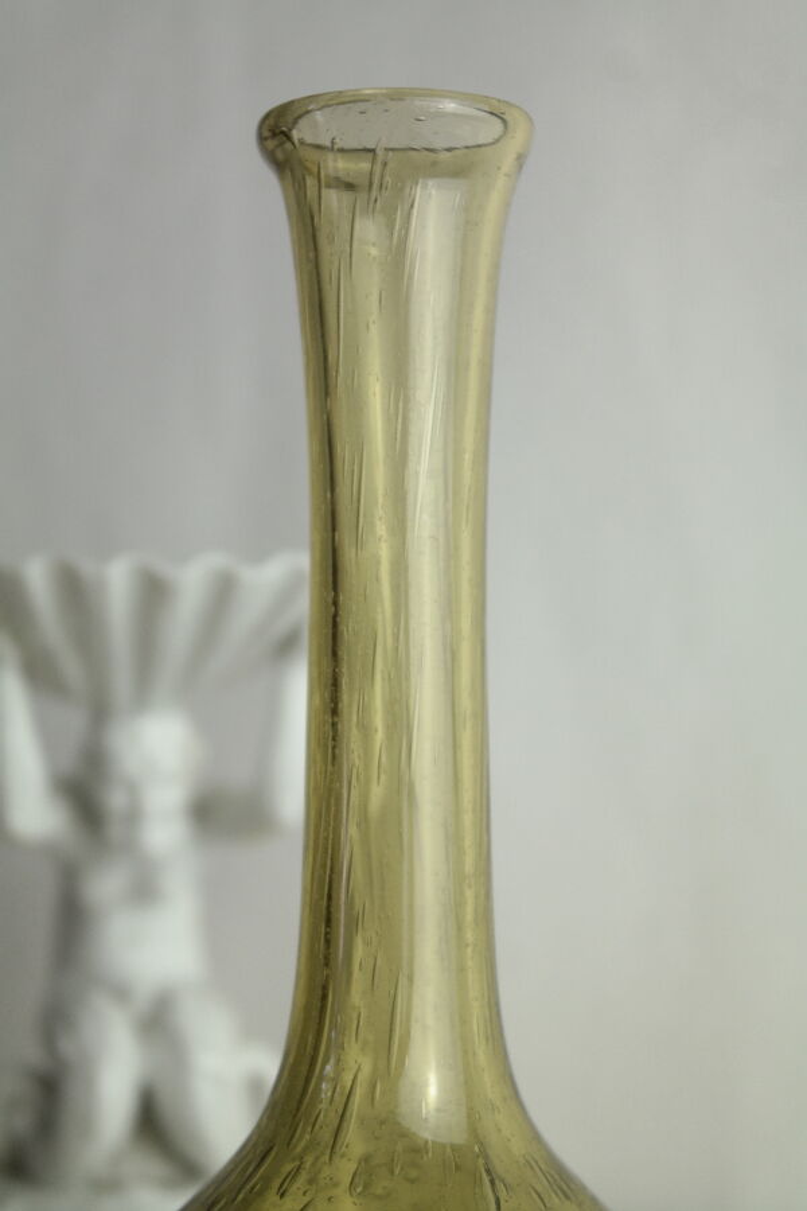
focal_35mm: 77
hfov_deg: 17.7
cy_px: 606
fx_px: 2589
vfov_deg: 26.3
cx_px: 404
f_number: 5.6
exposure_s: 1/80
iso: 200
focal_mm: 50
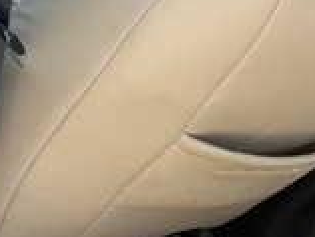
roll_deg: -21.1
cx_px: 270
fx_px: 637
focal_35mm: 70
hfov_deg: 27.0
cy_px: 242
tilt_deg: -38.0
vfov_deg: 20.3
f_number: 1.78
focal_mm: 6.76
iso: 80
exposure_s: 1/325
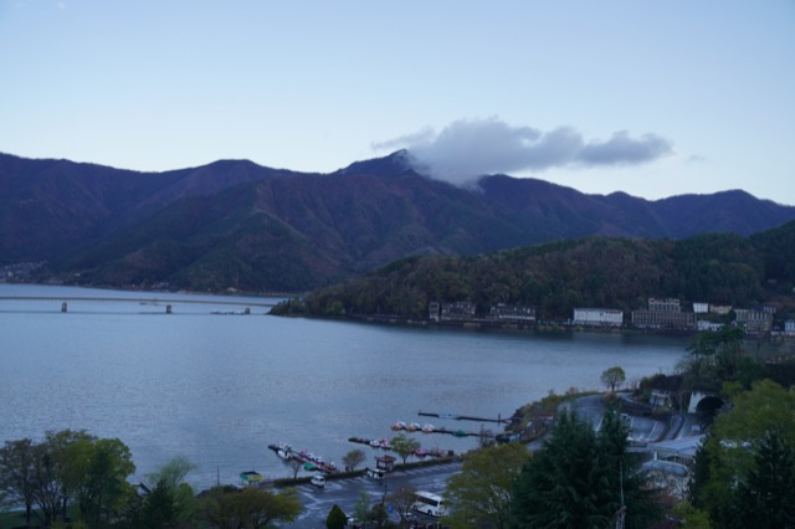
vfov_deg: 35.9
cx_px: 398
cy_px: 264
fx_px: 817
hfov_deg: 51.9
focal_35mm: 37
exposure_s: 1/100
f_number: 5.6
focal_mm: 37
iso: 100
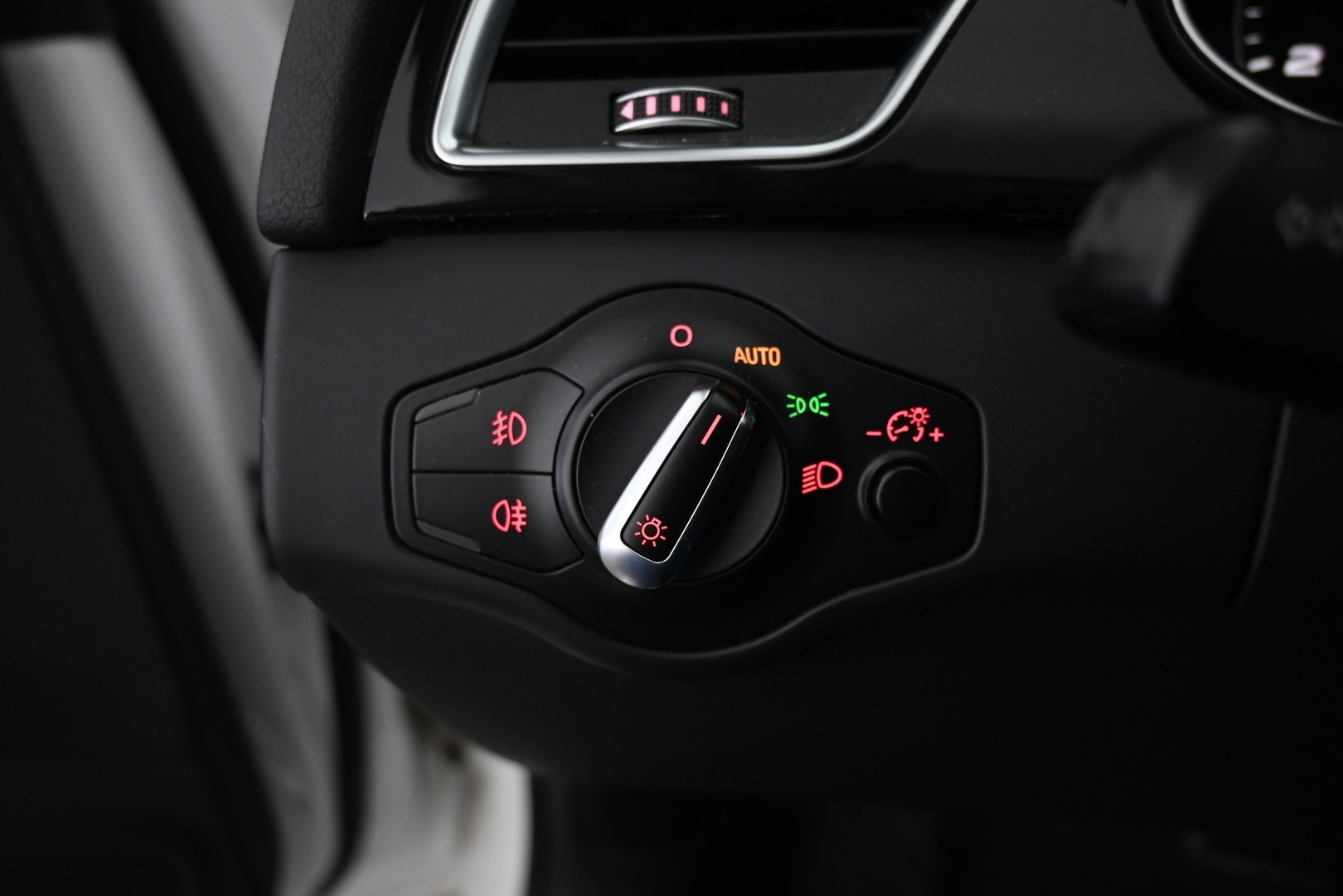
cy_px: 448
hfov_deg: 63.2
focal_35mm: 29
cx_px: 672
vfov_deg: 44.6
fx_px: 1091
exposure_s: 1/30
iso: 2000
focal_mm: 19.5
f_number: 3.8
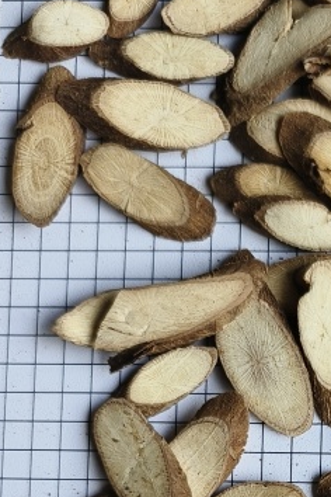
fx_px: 993
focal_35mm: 72
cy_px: 555
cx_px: 425
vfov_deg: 25.8
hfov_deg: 17.8
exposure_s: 1/100
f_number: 1.75
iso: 109
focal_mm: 5.5
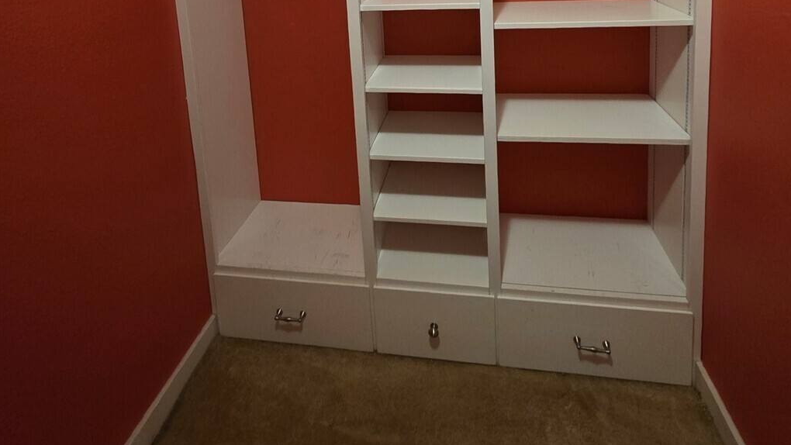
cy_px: -17
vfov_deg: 45.4
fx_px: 420
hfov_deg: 86.6
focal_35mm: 20
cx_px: 404
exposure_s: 1/40
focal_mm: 2.2
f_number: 1.9
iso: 1000
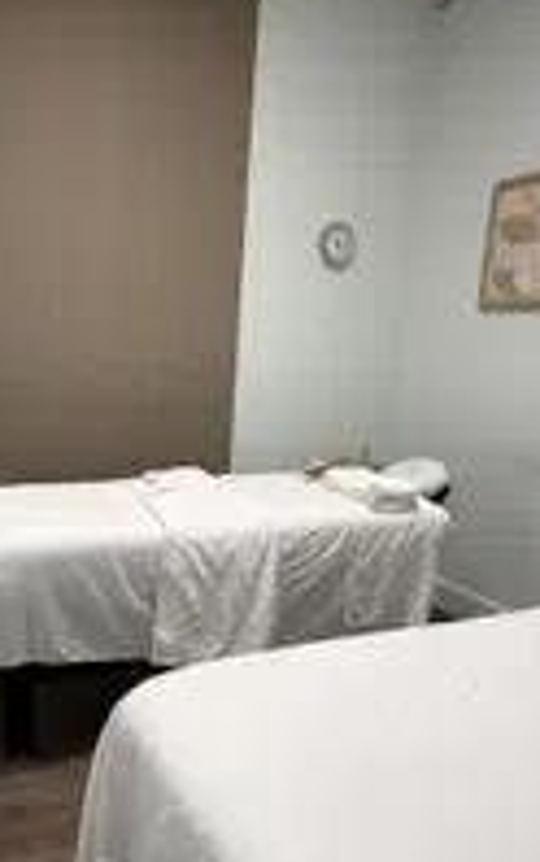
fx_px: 705
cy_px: 518
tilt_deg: -15.0
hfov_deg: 41.2
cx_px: 165
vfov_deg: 62.3
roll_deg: -1.0
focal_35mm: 30
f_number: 2.2
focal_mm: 2.22
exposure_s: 1/60
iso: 200
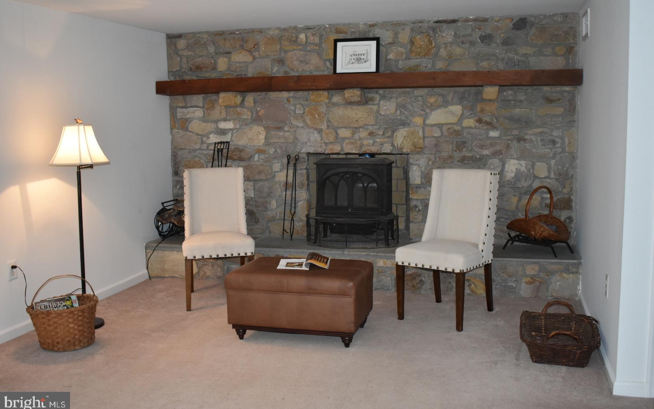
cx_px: 329
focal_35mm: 37
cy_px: 195
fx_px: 660
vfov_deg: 34.4
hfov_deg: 52.7
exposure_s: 1/125
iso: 1250
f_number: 3.8
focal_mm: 24
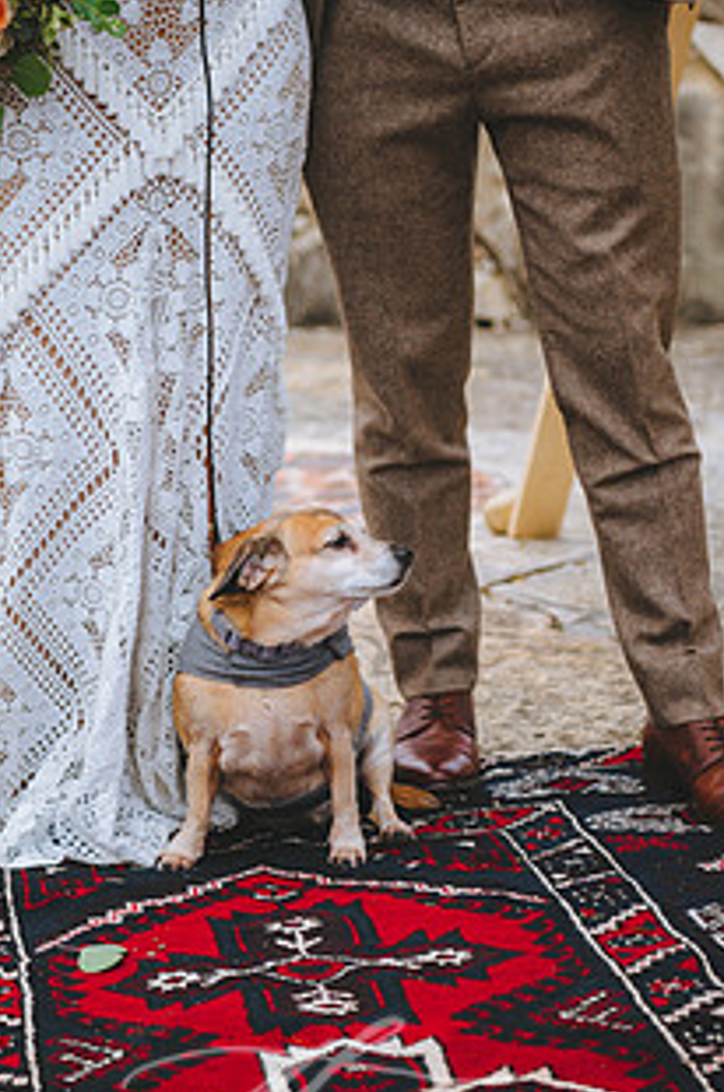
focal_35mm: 84
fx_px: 2545
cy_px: 474
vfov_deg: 24.2
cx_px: 300
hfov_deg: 16.2
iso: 160
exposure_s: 1/200
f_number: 2.8
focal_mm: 58
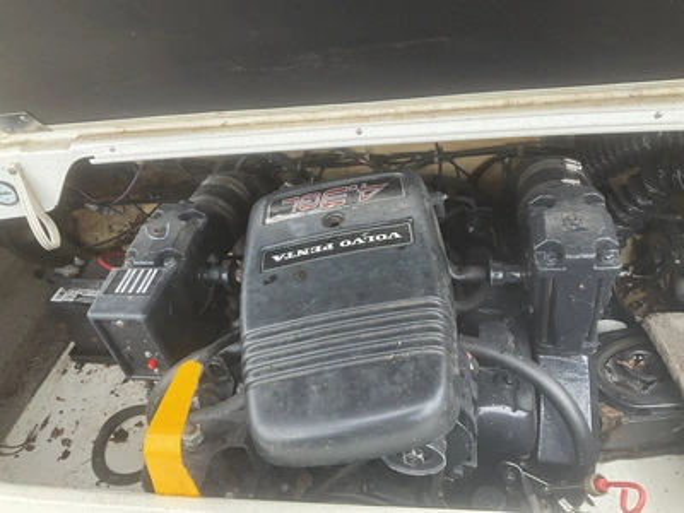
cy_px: 256
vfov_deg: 48.2
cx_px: 342
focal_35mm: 29
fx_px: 573
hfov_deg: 61.7
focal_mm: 3
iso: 25
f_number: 1.8
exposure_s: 1/137
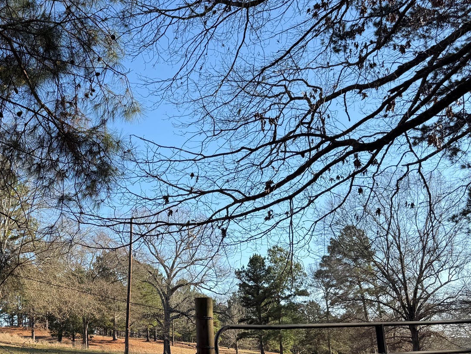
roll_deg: +0.4
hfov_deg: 40.9
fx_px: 612
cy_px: 203
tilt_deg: +15.0
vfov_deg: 32.1
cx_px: 119
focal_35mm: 45
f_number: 1.78
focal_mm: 6.76
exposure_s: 1/2000
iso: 80
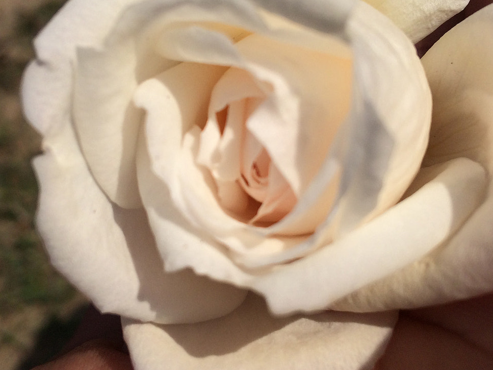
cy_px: 189
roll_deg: +31.7
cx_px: 227
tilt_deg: -43.6
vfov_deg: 30.3
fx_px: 684
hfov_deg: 39.6
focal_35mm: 48
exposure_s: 1/5882
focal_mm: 4.15
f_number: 2.2
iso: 32
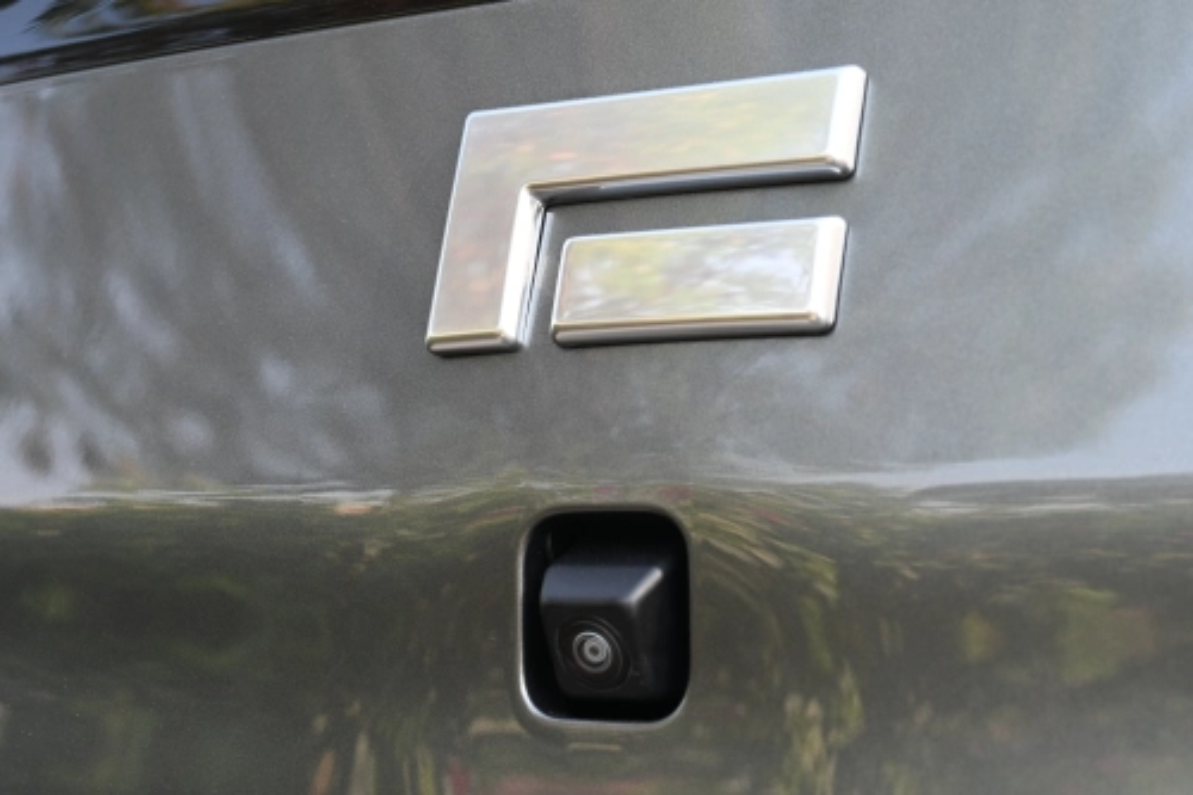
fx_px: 2335
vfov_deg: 19.3
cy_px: 398
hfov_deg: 28.7
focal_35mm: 70
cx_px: 596
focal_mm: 47
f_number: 6
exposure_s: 1/250
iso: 400
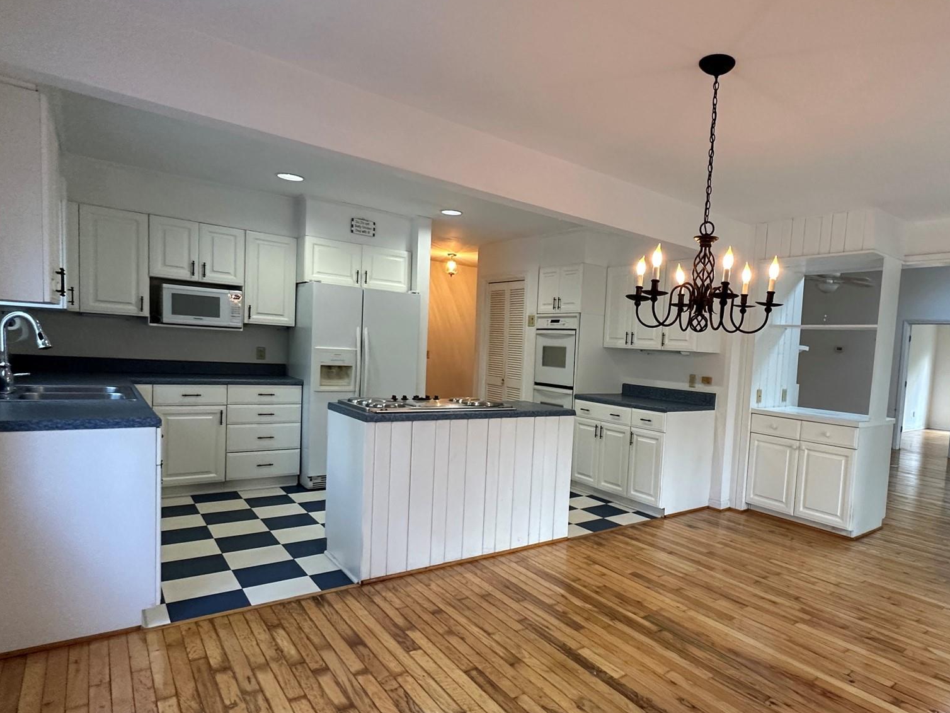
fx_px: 521
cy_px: 395
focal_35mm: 19
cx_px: 613
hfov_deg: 82.5
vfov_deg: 68.5
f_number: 2.2
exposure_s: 1/60
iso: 250
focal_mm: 2.22
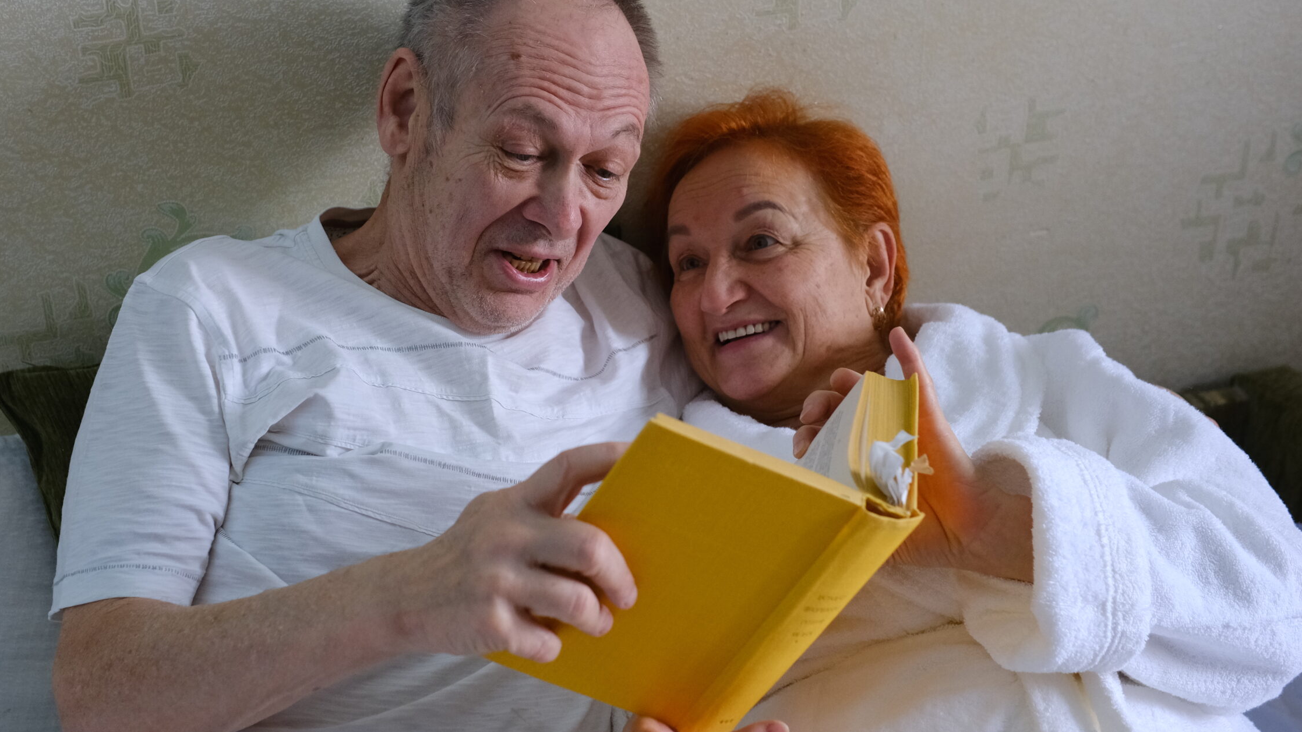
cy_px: 394
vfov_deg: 22.2
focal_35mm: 54
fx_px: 1864
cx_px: 604
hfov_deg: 38.5
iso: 1600
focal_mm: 30
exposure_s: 1/80
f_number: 2.8
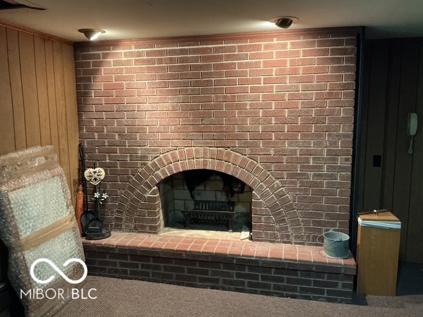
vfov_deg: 48.2
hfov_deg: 61.7
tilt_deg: -7.6
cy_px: 158
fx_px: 354
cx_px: 212
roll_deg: +0.6
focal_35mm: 29
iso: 250
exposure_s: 1/30
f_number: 1.8
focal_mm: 3
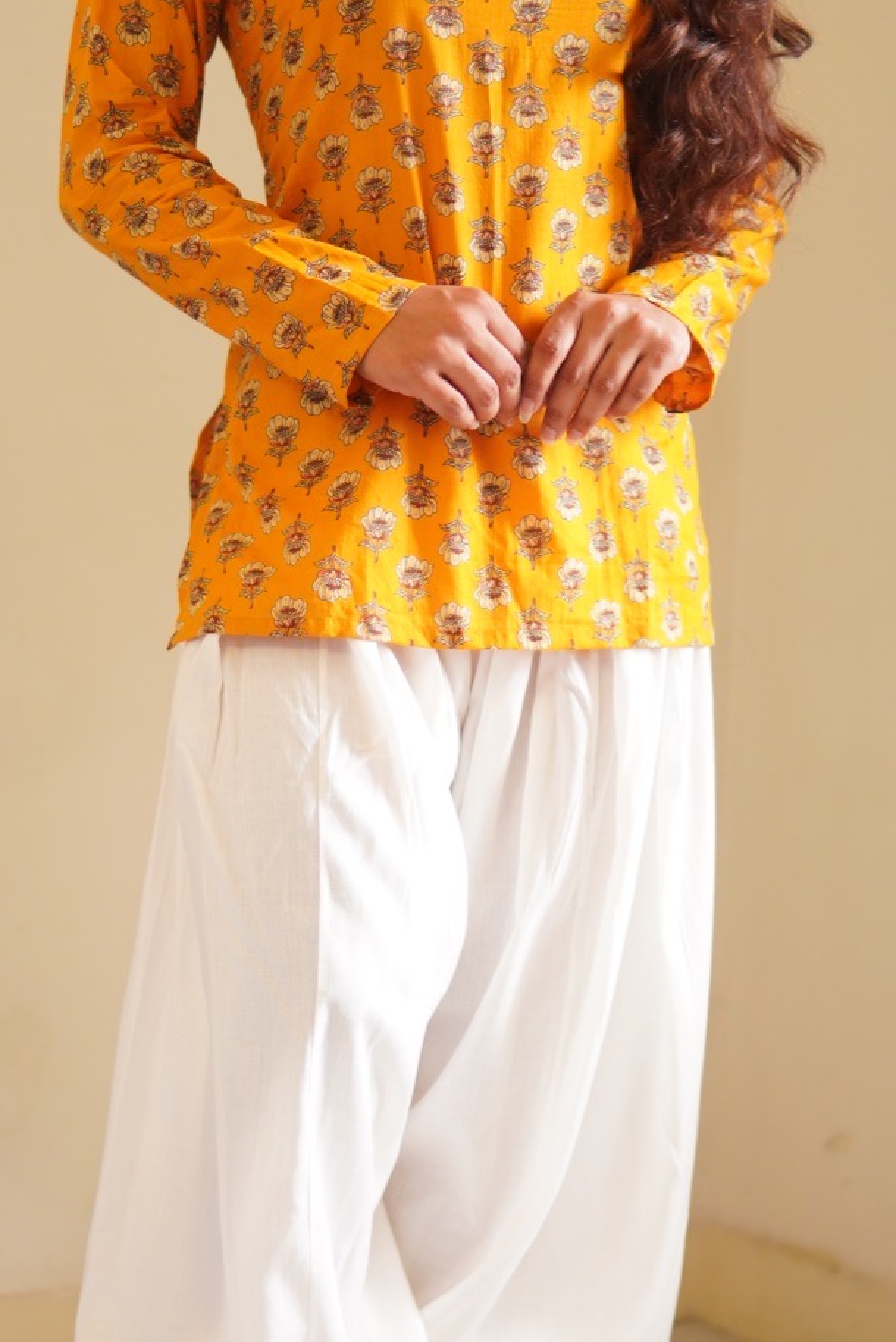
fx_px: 2350
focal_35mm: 63
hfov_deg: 21.6
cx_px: 392
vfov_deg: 31.8
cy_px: 769
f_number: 1.4
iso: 320
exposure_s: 1/30
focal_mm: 30
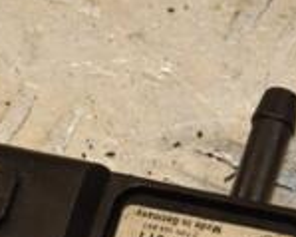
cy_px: 219
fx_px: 5217
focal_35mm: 596
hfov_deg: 3.2
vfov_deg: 2.6
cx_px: 121
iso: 800
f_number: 10
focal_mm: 105
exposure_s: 1/200
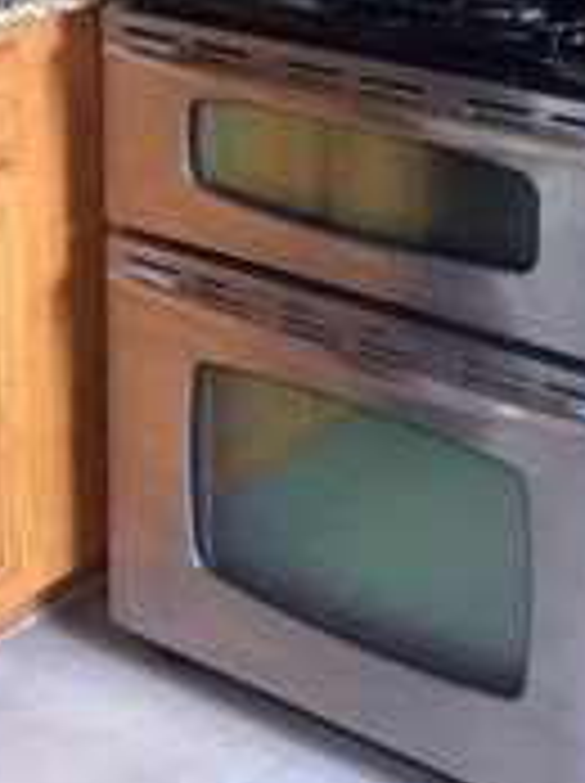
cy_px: -81
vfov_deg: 20.5
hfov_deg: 16.2
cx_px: 304
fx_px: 2056
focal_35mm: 91
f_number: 2.4
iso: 200
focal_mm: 3.3
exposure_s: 1/24
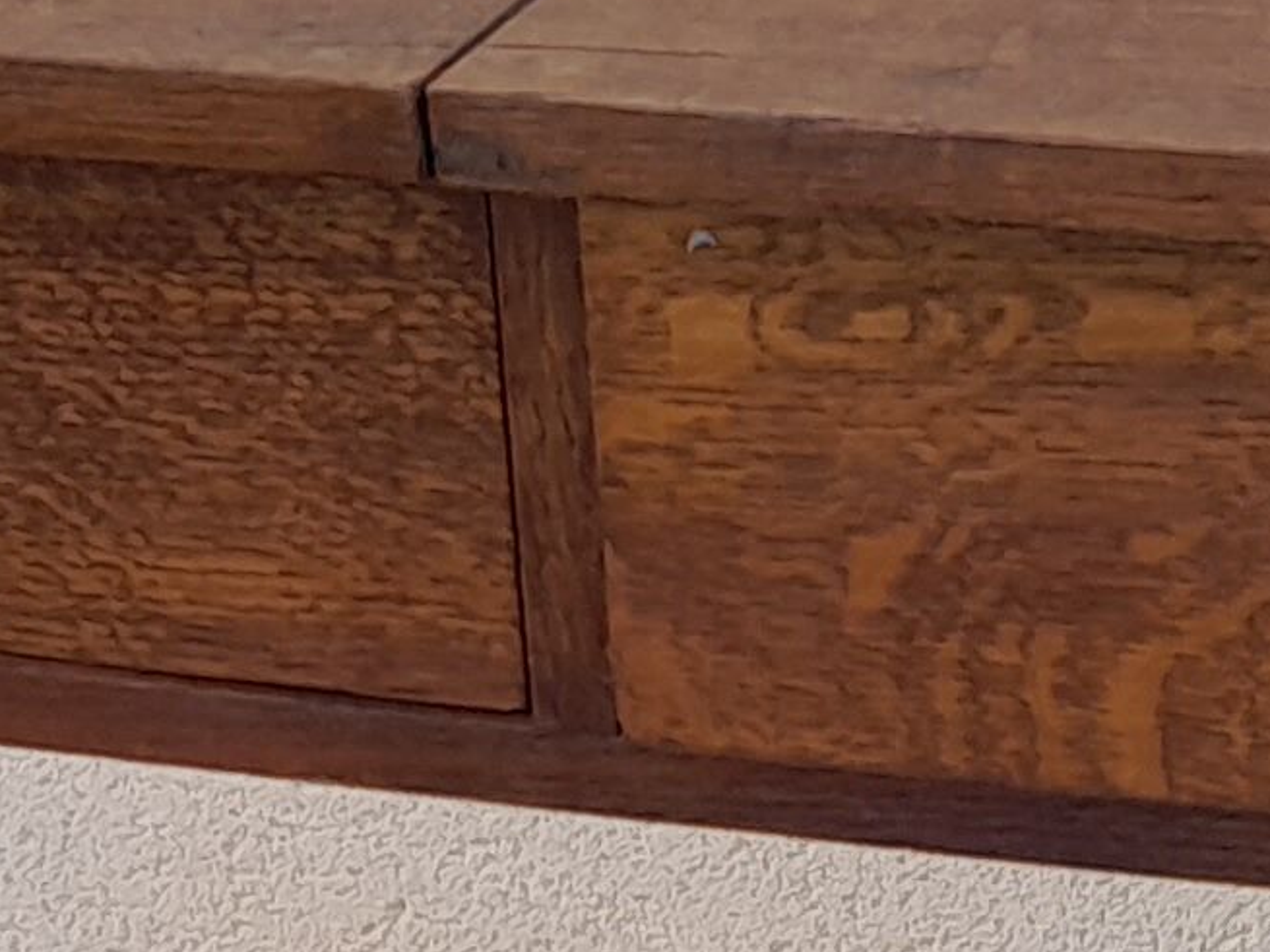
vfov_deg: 8.9
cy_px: 1477
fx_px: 5942
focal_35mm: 162
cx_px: 834
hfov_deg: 12.2
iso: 40
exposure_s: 1/60
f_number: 1.8
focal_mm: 3.98
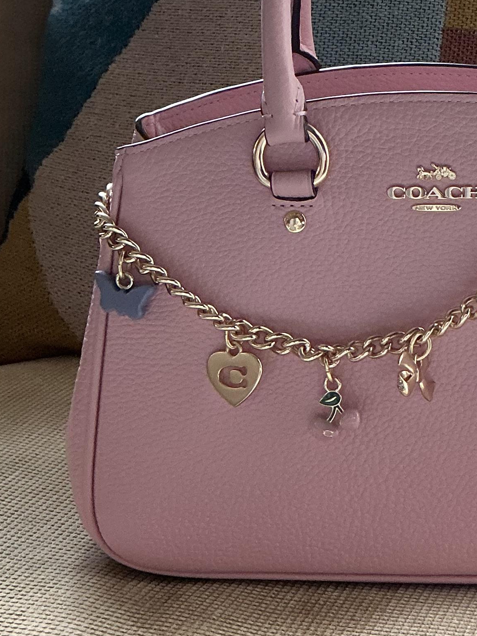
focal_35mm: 73
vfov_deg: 26.6
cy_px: 241
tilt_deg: -12.2
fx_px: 1341
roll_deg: -2.2
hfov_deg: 19.8
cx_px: 433
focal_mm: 3
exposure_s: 1/60
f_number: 1.8
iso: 125
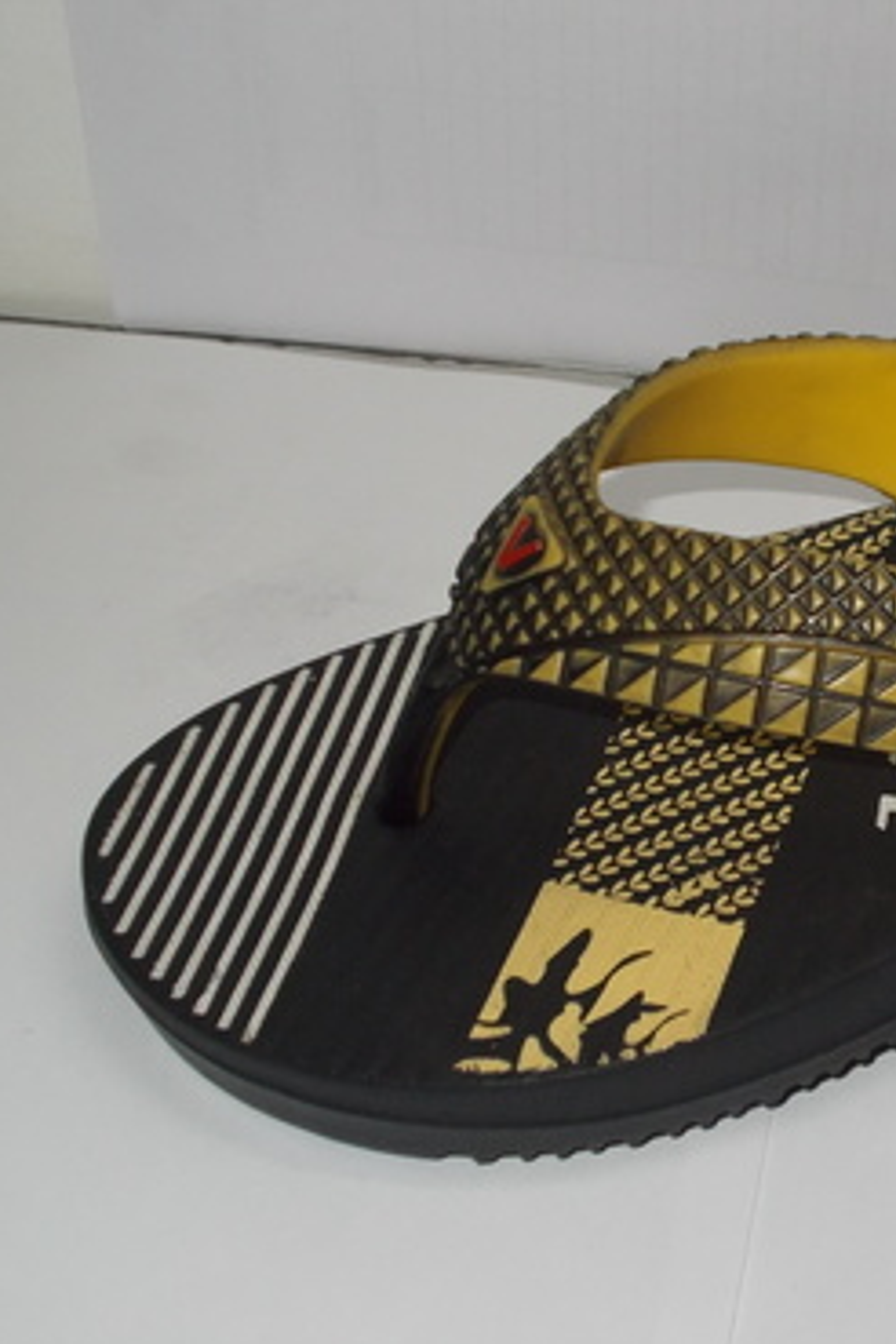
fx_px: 2314
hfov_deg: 21.4
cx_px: 834
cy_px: 679
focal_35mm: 62
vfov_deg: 32.4
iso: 200
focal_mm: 7.9
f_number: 4.2
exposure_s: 1/30
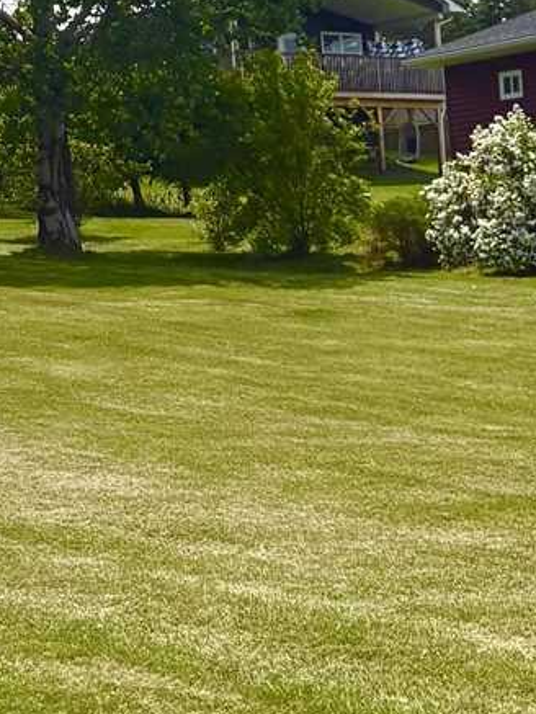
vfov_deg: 14.3
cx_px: 856
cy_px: 541
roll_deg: +1.3
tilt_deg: -3.8
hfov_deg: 10.4
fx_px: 2827
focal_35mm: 137
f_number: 1.6
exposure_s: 1/5348
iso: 50
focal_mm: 5.96
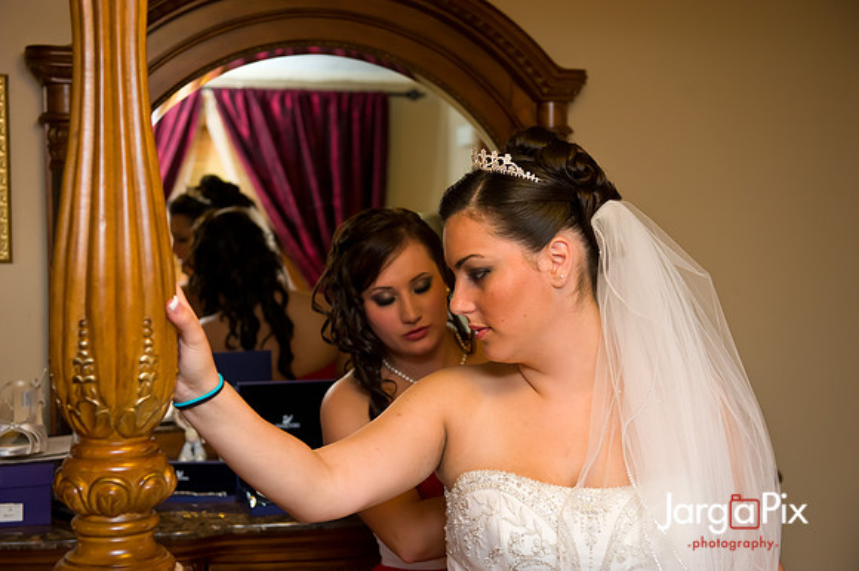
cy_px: 286
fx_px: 1312
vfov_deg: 24.6
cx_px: 430
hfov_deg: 36.3
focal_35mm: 55
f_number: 4
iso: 1600
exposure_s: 1/125
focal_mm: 55
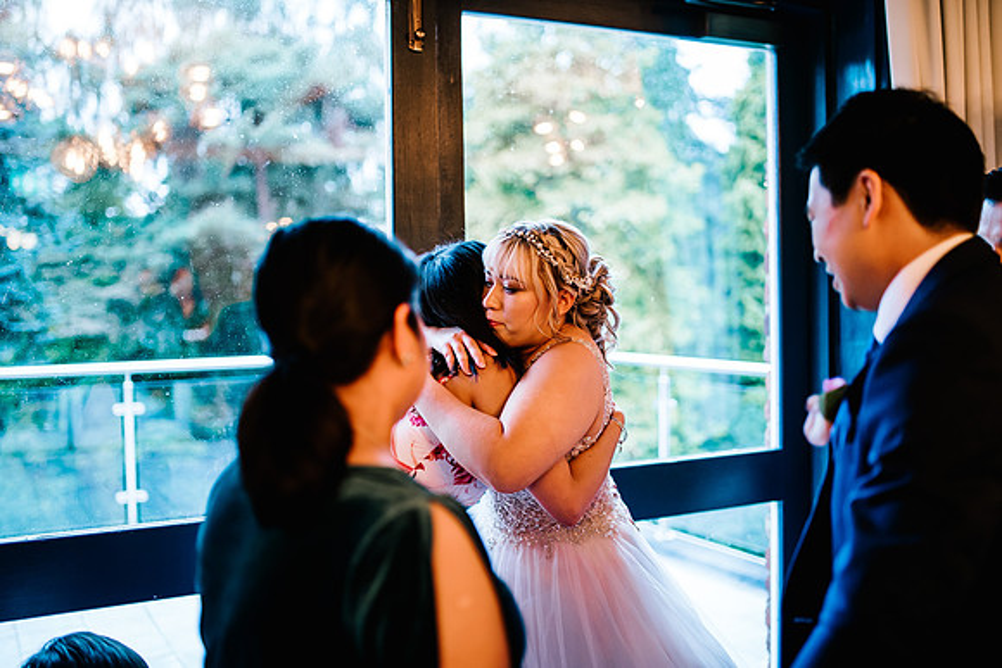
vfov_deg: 36.7
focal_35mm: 36
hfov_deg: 52.9
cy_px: 334
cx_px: 501
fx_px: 1007
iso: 1000
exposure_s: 1/250
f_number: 1.4
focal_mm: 35
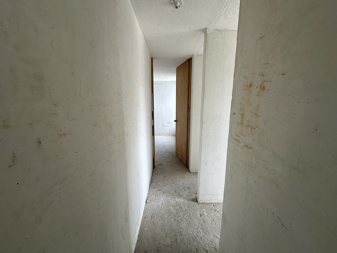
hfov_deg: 102.1
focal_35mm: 14
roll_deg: +0.3
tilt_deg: -9.8
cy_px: 126
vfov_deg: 85.7
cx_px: 168
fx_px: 136
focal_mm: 2.22
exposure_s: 1/99
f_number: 2.2
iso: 40
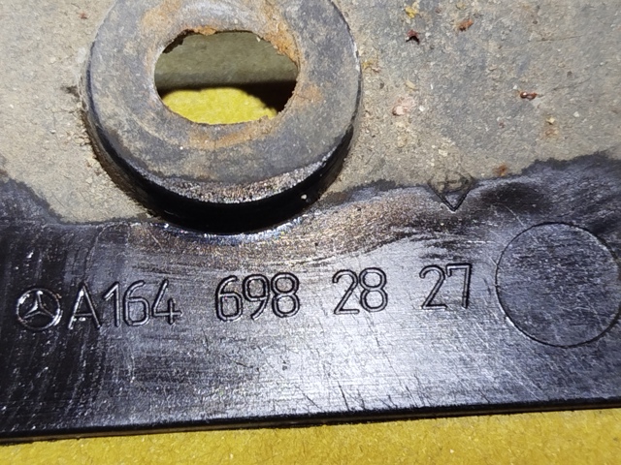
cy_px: 232
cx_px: 310
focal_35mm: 72
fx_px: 1292
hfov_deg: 27.0
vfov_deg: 20.4
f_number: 1.7
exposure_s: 1/33
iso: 320
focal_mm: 5.31
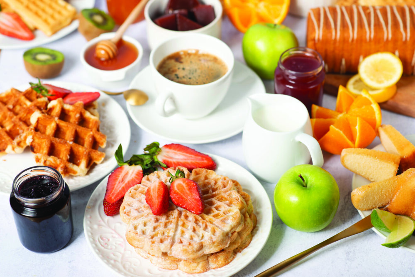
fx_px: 980
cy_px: 138
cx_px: 208
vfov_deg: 16.1
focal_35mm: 85
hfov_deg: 23.9
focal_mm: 85
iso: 100
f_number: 4
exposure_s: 1/200
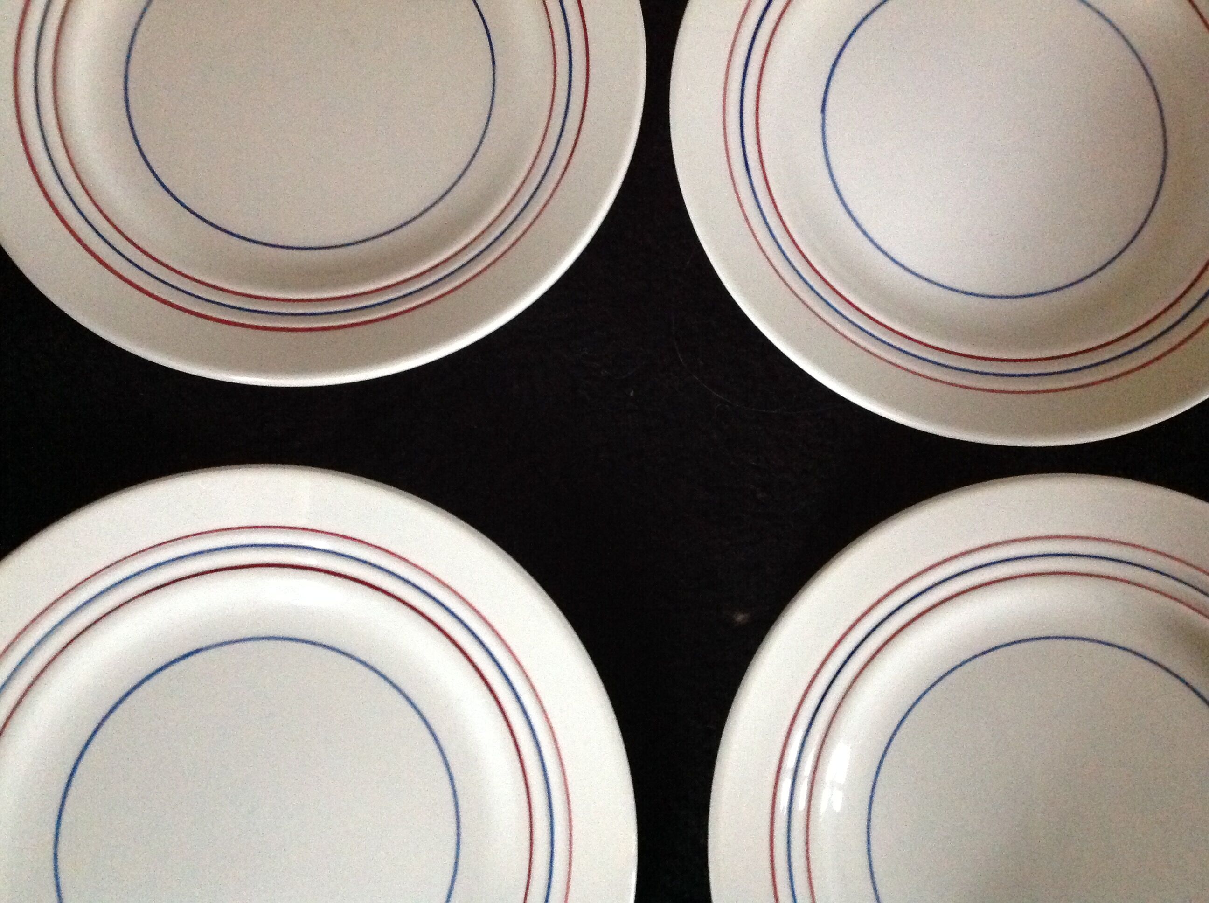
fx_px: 1221
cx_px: 604
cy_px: 452
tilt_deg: -81.4
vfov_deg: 40.6
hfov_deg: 52.7
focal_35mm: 35
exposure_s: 1/15
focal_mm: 4.28
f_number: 2.4
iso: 640
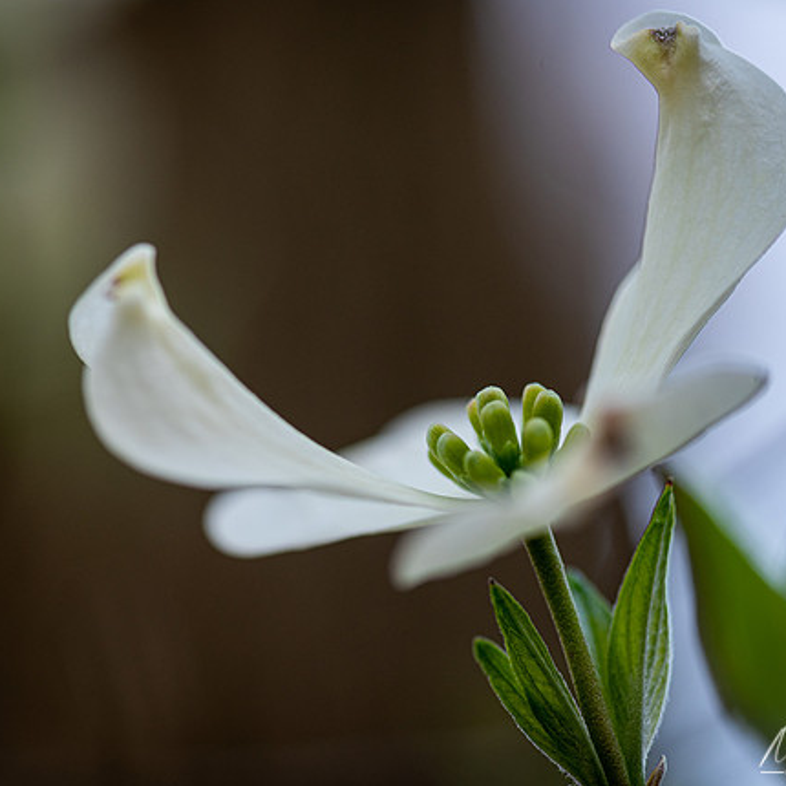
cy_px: 380
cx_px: 324
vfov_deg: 12.5
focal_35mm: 140
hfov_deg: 12.5
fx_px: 3596
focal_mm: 105
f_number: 5.6
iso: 400
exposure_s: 1/180
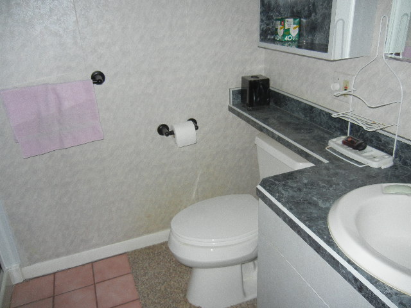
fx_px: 356
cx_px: 206
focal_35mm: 30
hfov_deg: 60.0
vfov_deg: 46.8
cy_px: 154
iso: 200
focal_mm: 5.4
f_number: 3.5
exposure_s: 1/30
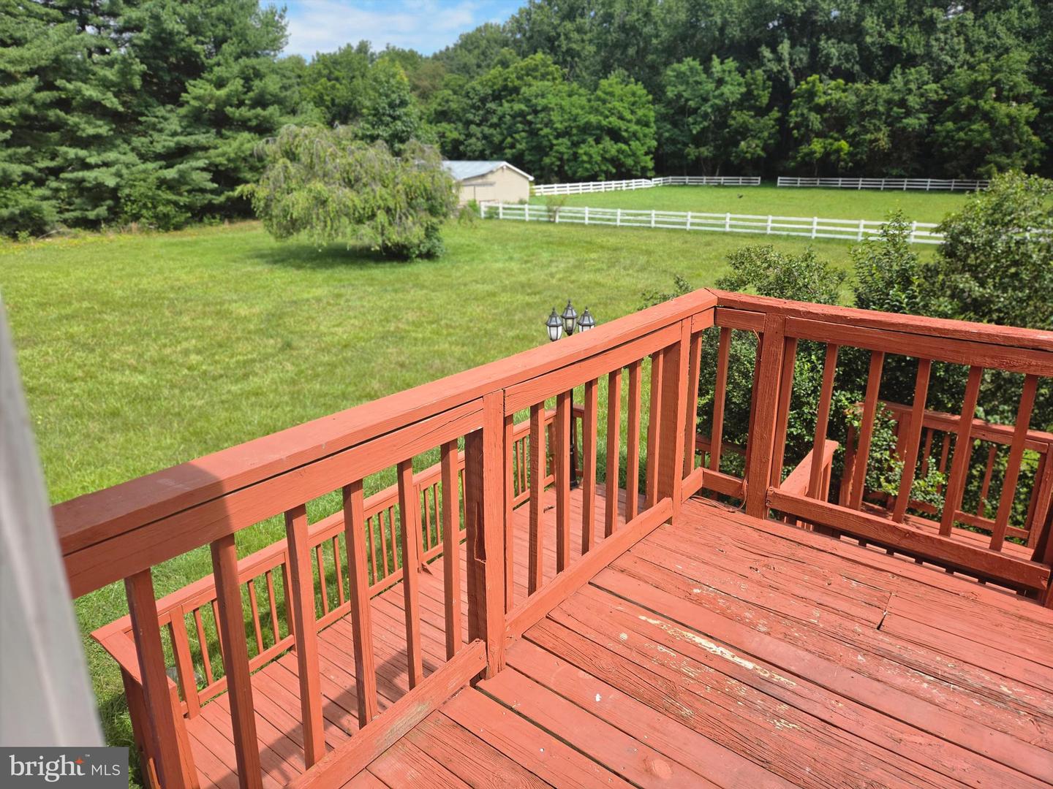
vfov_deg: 58.9
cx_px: 526
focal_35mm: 23
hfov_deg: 73.9
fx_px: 700
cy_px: 394
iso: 80
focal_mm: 5.4
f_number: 1.8
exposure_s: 1/3687
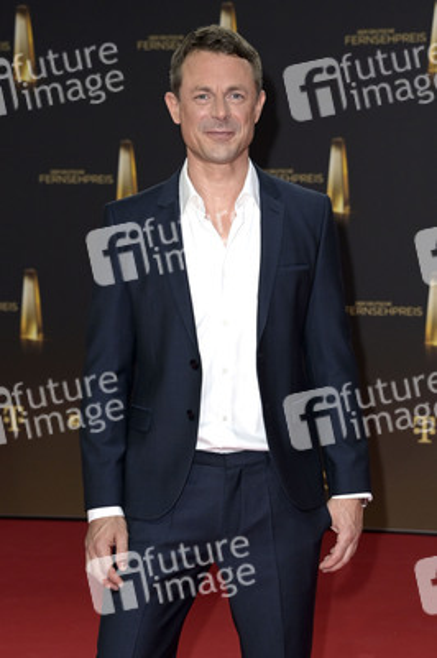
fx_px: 1678
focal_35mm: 92
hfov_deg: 14.8
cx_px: 218
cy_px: 329
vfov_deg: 22.2
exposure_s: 1/250
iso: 800
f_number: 6.3
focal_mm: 92
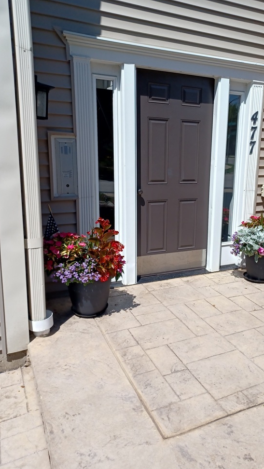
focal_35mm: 28
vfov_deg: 67.9
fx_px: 349
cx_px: 175
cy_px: 231
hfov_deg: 41.0
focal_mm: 4.6
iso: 32
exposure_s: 1/559
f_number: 1.8
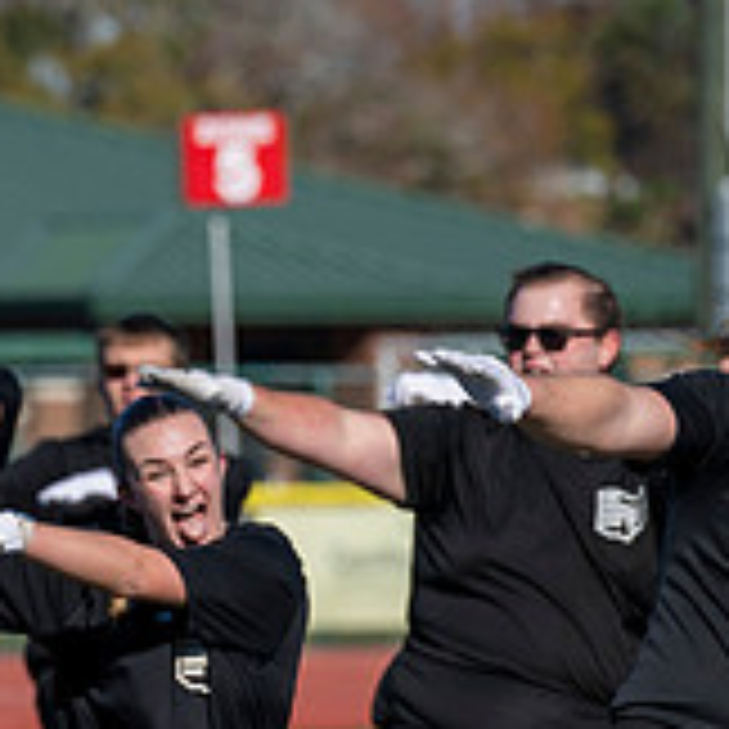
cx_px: -432
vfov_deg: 2.9
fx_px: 14510
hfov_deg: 2.9
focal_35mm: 609
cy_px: 722
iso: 200
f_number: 5
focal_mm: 200
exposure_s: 1/2000
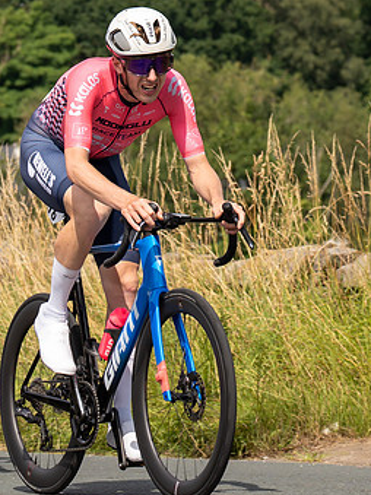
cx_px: 50
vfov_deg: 7.3
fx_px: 3861
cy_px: 103
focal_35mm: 270
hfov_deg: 5.5
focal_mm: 75
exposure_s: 1/800
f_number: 4.5
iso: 100
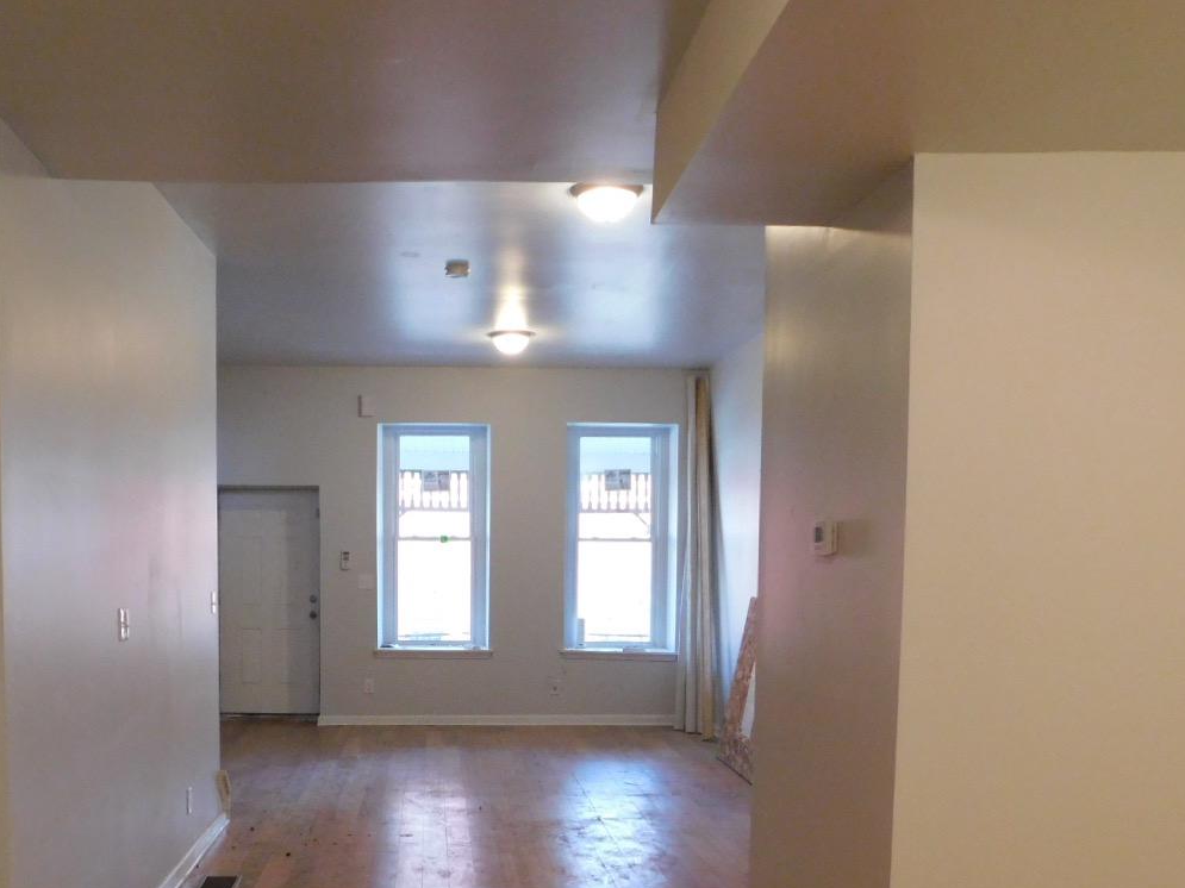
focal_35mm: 37
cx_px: 434
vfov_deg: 37.8
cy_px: 656
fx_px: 1266
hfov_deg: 49.6
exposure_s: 1/30
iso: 400
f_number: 3
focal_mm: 4
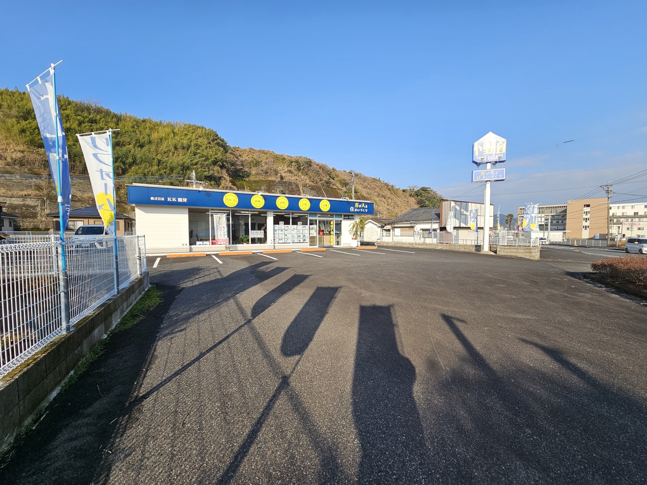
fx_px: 243
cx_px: 324
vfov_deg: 89.9
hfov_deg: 106.2
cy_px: 242
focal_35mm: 13
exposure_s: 1/1358
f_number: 2.2
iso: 50
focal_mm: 2.2
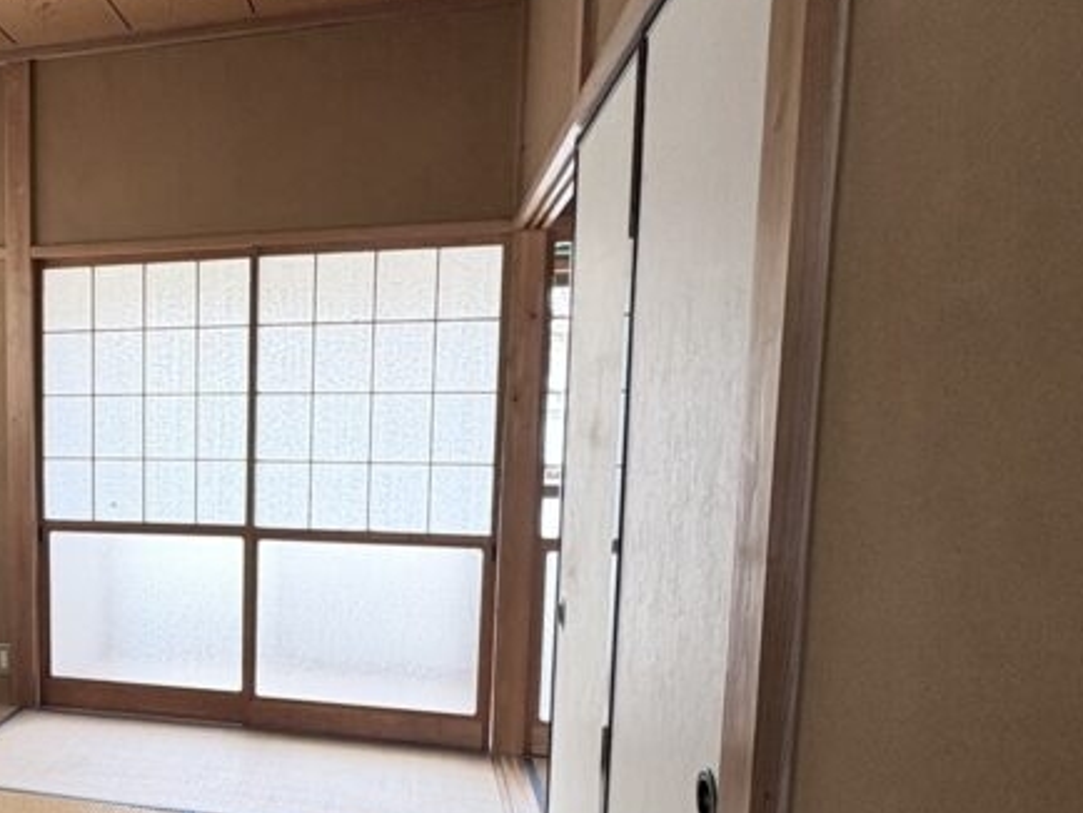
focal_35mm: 33
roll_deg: +0.6
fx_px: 1033
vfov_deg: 42.6
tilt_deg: -6.0
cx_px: 62
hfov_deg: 48.1
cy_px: 521
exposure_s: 1/132
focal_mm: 2.22
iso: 100
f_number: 2.2
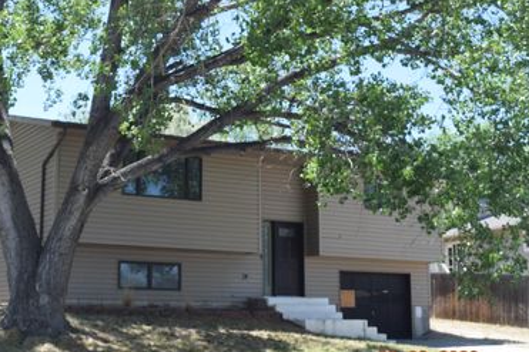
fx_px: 862
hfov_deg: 33.9
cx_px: 191
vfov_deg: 23.1
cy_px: 156
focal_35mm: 59
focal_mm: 29
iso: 200
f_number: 8
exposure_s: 1/250
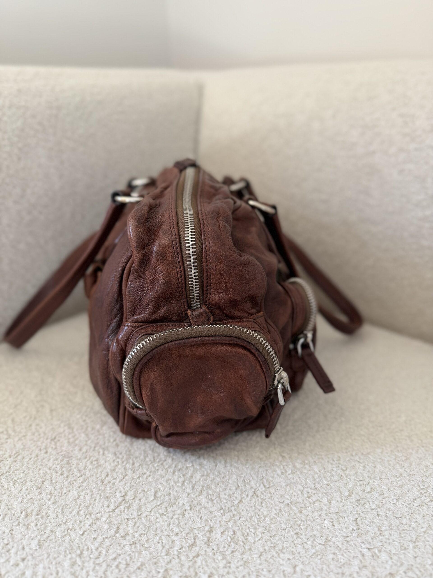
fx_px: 400
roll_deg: +0.4
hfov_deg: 56.8
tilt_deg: -24.4
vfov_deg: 71.6
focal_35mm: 24
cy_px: 289
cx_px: 216
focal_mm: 6.76
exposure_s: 1/121
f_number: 1.78
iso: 100
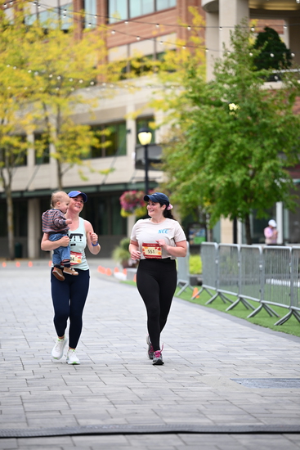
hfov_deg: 10.6
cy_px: 225
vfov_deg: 15.8
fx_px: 1624
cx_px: 150
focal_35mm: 130
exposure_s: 1/1600
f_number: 2.8
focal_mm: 130
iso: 640
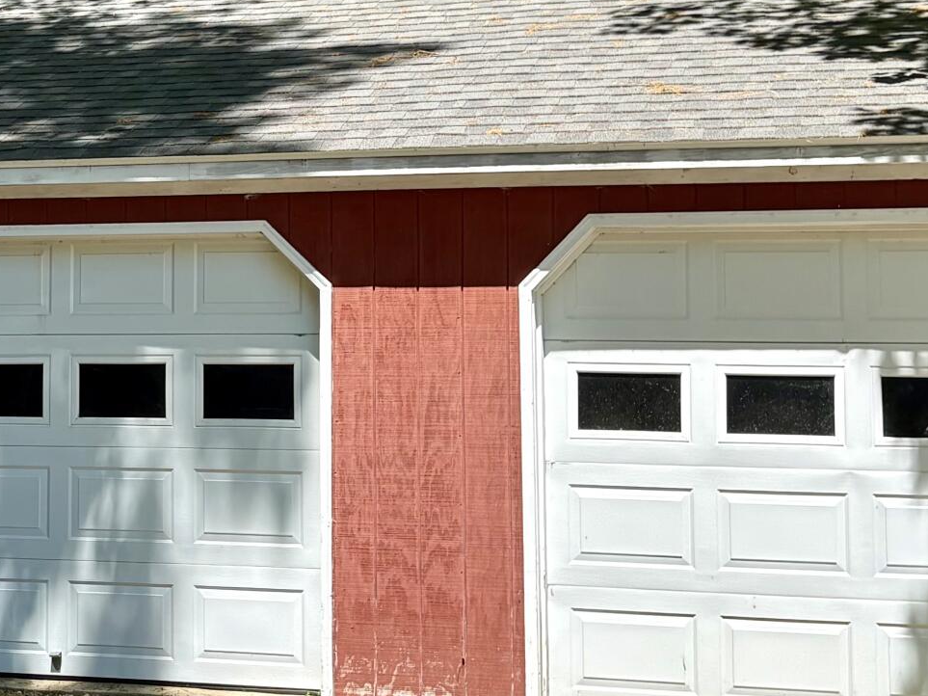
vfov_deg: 18.1
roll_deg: +0.5
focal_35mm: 81
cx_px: 174
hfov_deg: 23.7
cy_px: 147
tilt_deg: +5.5
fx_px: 2171
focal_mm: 5.96
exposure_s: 1/1484
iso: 64
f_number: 1.6
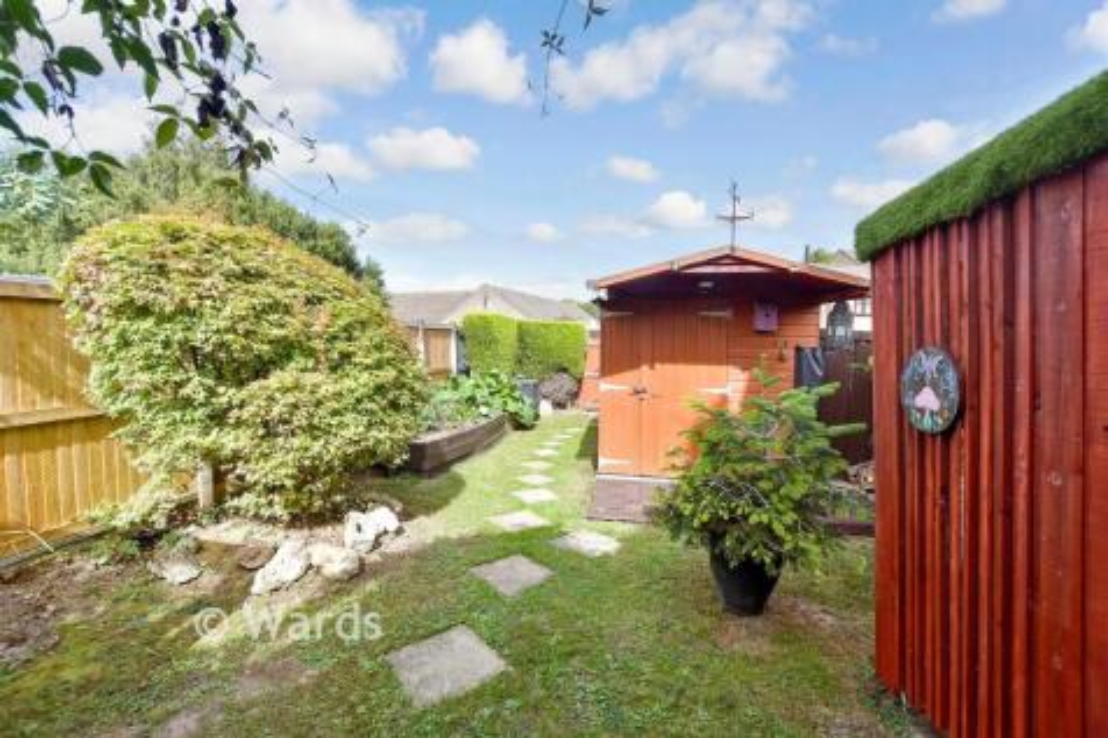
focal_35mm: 15
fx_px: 461
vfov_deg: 77.3
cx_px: 554
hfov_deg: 100.4
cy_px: 369
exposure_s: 1/200
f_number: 6.3
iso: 160
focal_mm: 10
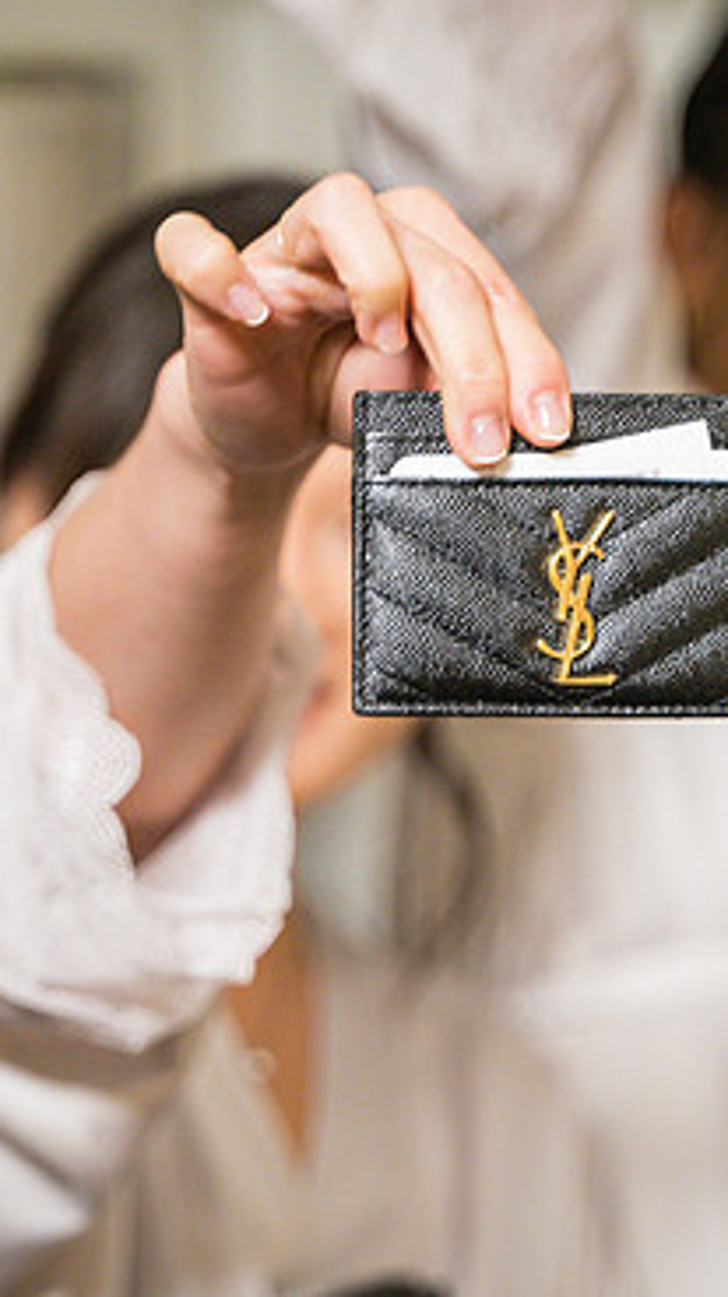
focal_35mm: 136
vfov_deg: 15.8
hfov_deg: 8.9
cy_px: 744
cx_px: 358
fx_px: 4677
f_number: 2.8
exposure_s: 1/160
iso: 3200
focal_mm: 75
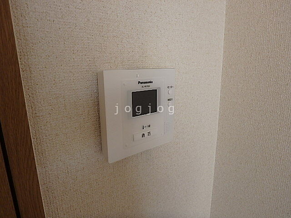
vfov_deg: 63.4
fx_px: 177
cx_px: 146
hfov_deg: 79.0
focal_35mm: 21
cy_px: 109
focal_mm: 3.7
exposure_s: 1/50
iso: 200
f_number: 3.5
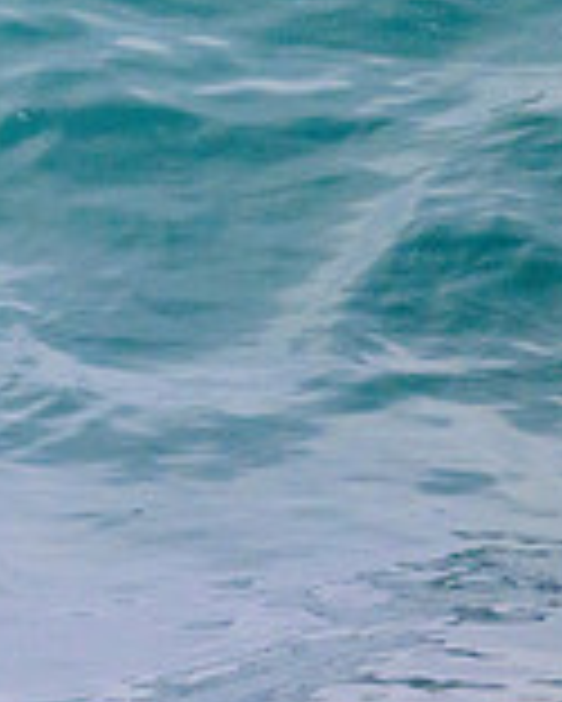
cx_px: -697
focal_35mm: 2787
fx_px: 57889
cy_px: -56
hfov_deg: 0.6
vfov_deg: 0.7
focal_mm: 800
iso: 3200
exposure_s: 1/2000
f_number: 11
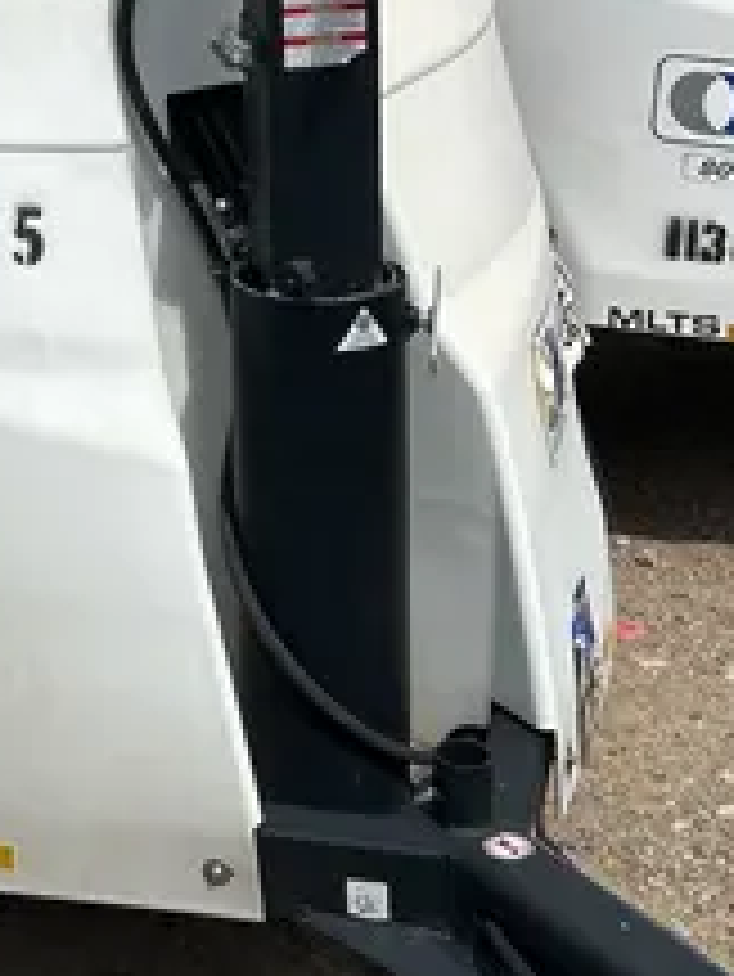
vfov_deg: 21.5
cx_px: 18
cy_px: 20
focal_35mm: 88
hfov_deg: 16.5
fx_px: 2486
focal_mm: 5.7
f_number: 1.5
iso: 50
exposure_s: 1/5319
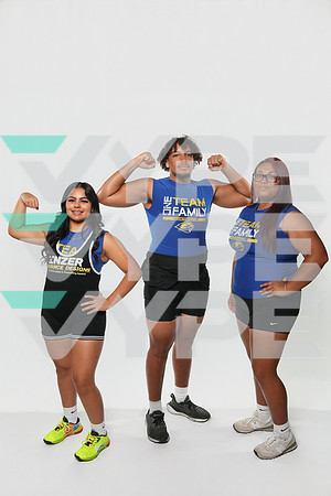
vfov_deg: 58.0
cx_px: 166
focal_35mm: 32
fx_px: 448
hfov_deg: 40.5
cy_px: 248
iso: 500
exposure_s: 1/125
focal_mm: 32.5
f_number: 8
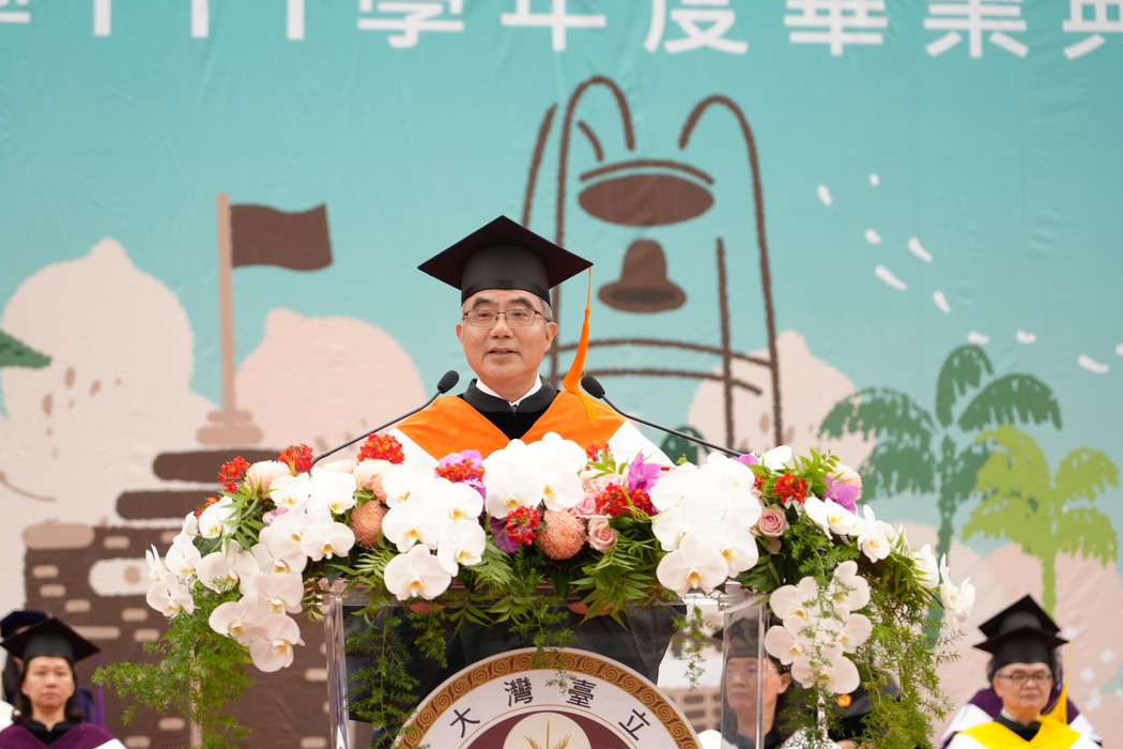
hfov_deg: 17.1
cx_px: 532
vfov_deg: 11.4
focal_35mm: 120
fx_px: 3743
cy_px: 422
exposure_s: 1/200
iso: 640
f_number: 4
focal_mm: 105
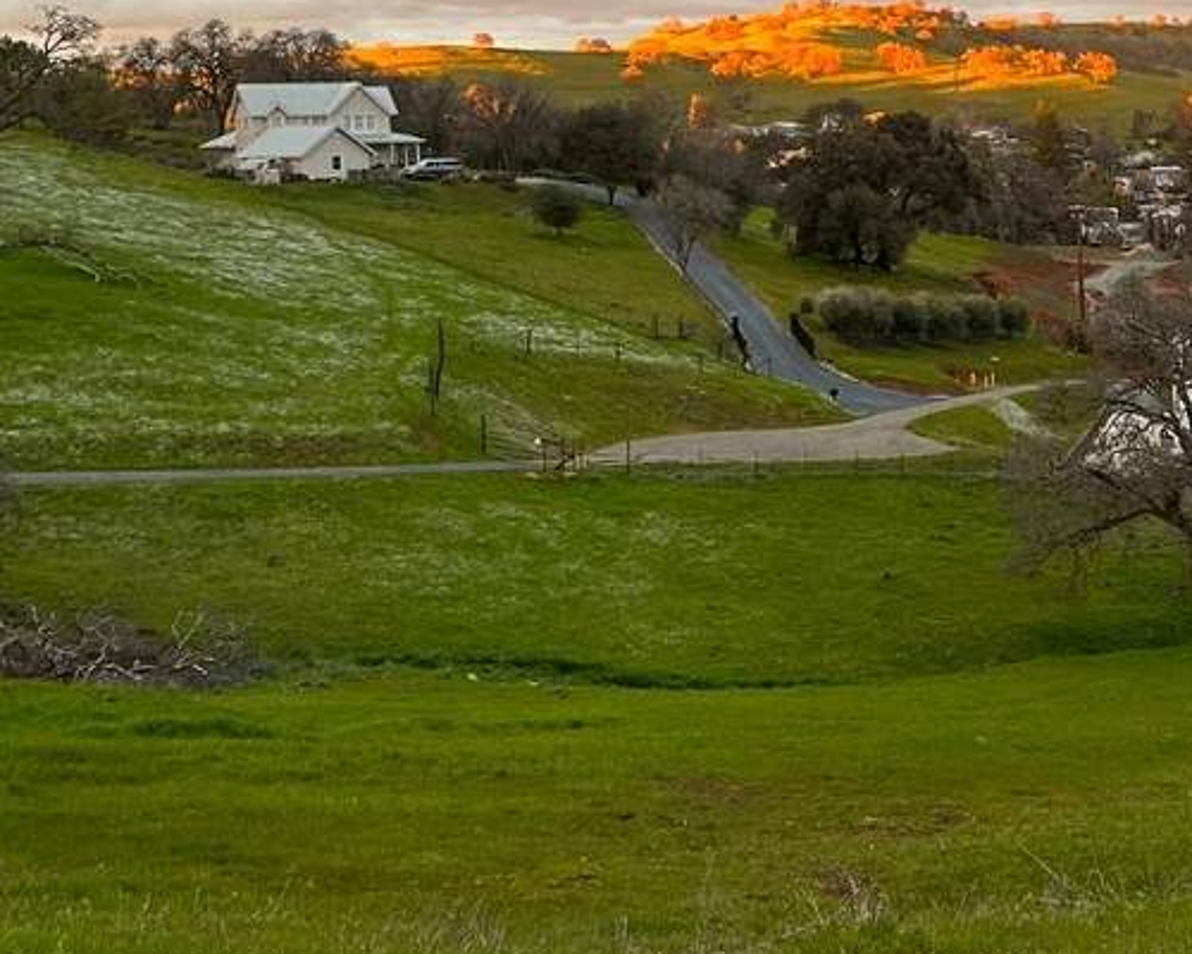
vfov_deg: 25.0
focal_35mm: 60
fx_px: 2117
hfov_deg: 30.0
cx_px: 1087
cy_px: 205
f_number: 1.78
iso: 250
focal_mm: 6.86
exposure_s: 1/69
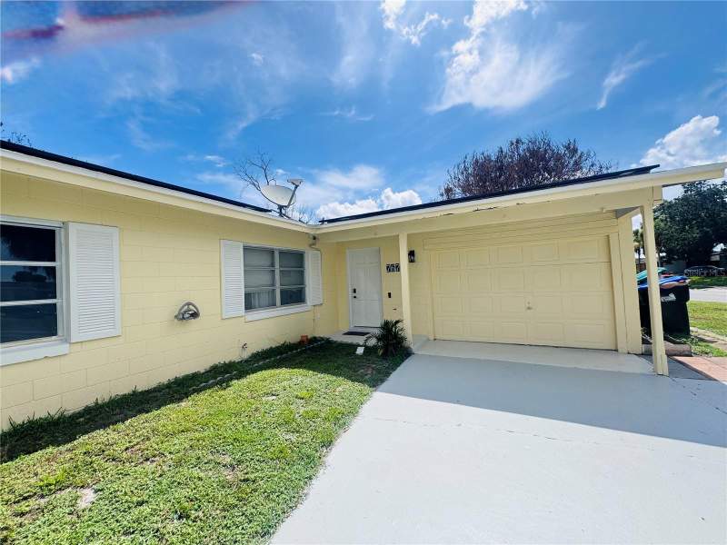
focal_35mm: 14
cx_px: 364
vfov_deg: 85.7
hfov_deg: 102.1
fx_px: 294
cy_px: 272
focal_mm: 2.22
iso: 40
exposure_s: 1/1160
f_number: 2.2
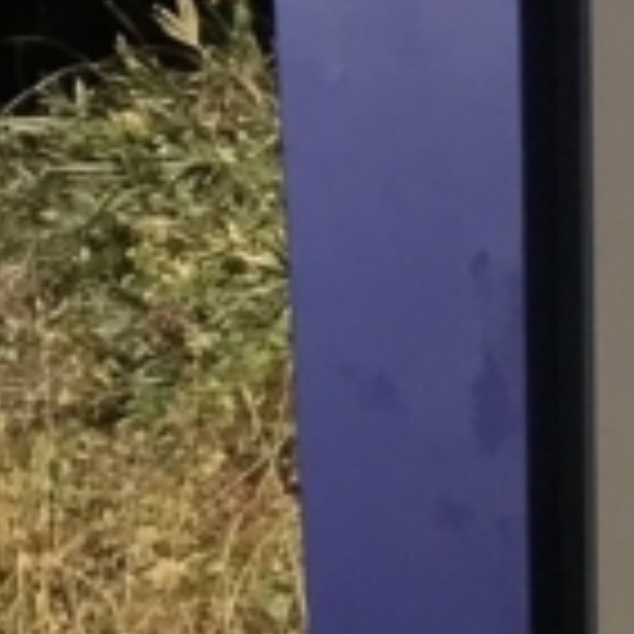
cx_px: 1664
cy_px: 1596
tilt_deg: -10.4
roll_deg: -2.3
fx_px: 3730
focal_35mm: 180
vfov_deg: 8.7
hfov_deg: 8.6
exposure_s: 1/4000
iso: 20
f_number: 1.8
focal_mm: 3.99
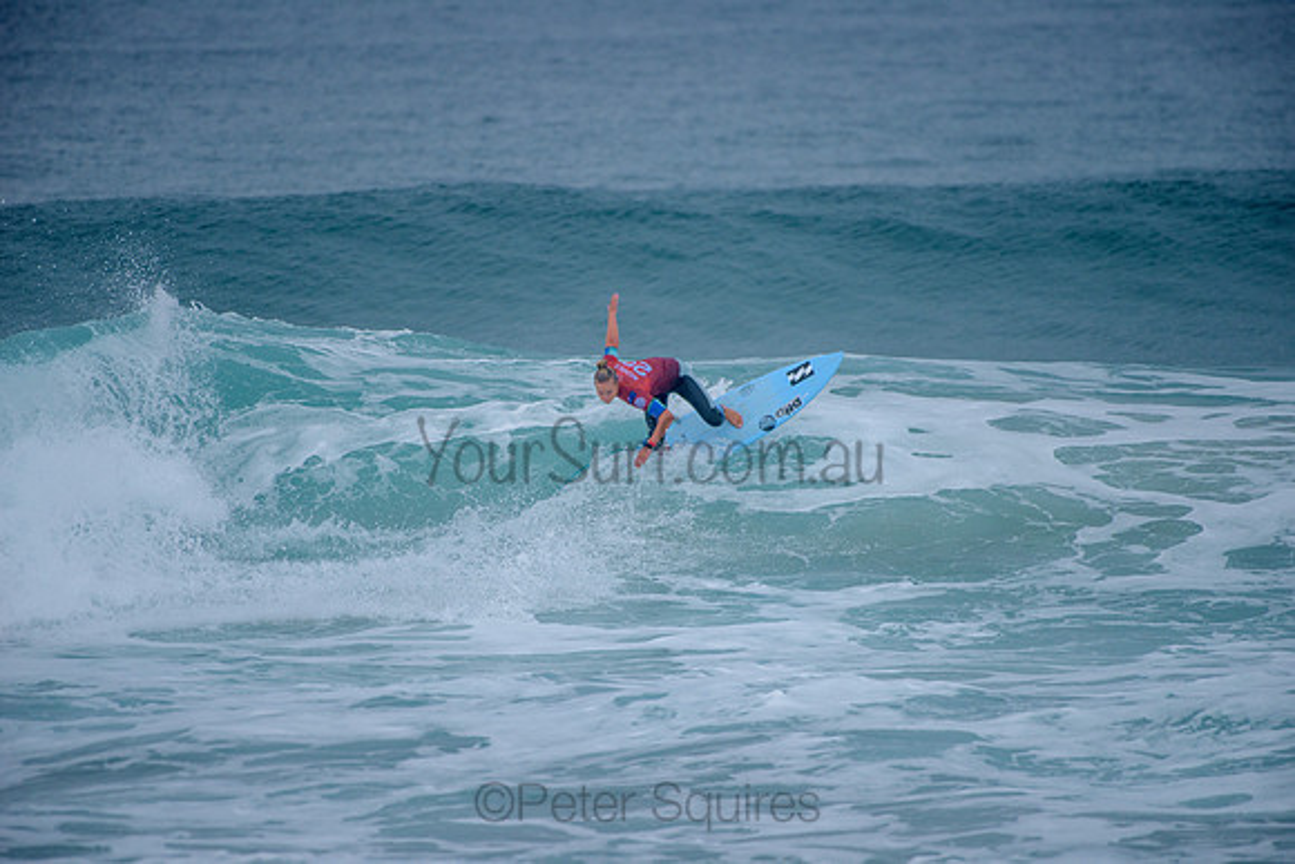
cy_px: 432
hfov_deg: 4.1
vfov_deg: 2.8
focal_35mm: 500
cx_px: 648
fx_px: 17993
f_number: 5.6
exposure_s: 1/2000
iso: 400
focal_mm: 500
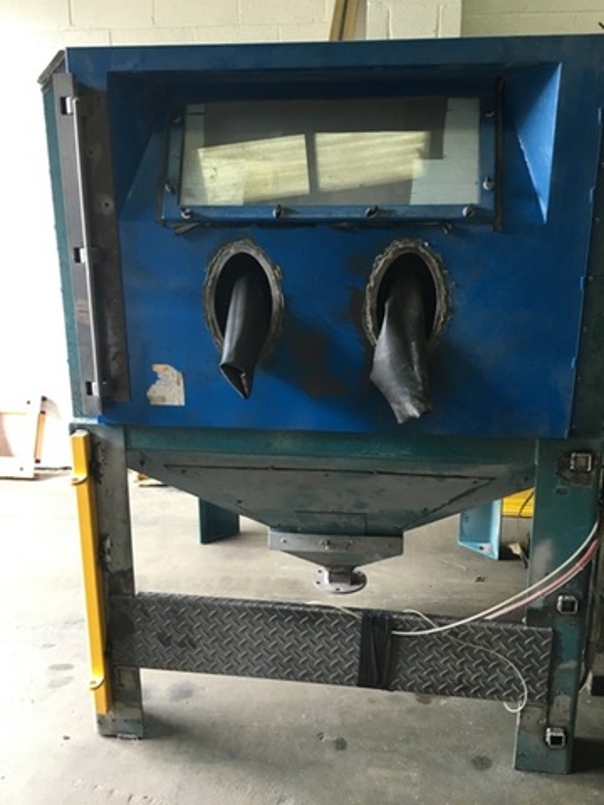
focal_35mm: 29
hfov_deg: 48.2
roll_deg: -0.2
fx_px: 675
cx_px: 302
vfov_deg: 61.7
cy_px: 402
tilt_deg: -14.4
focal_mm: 4.15
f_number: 2.2
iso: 50
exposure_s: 1/33
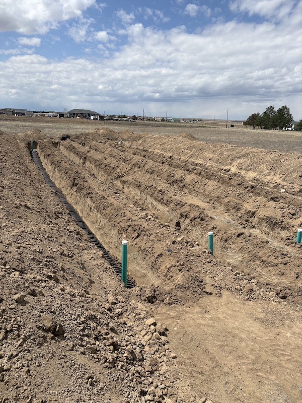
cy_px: 202
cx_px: 151
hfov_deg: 53.1
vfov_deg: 67.3
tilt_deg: -15.7
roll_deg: -2.6
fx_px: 302
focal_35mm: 26
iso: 50
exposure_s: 1/6329
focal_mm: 5.96
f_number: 1.6
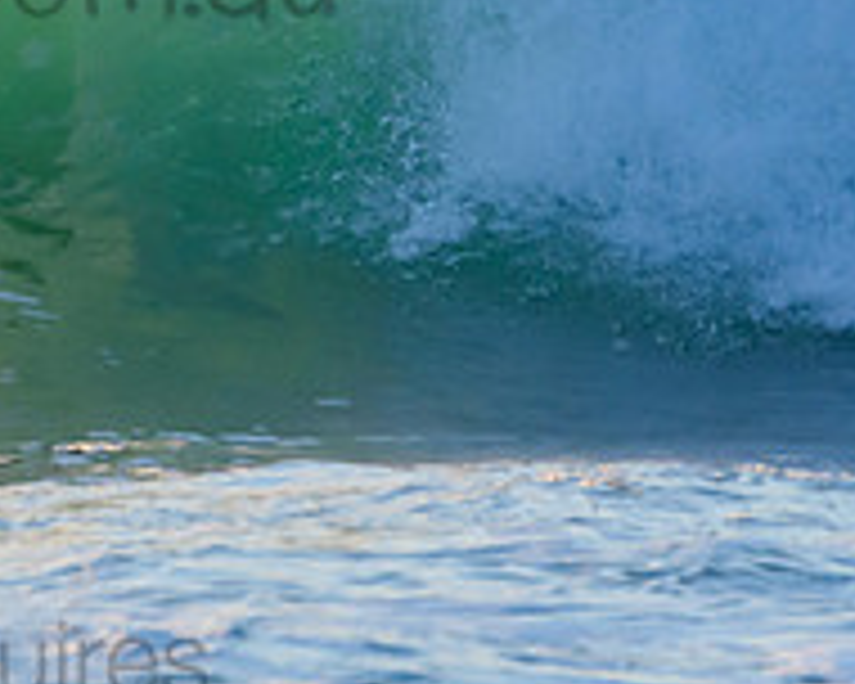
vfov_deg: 0.7
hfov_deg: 0.9
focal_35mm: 2147
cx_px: -140
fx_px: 54329
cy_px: -88
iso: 1100
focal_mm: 500
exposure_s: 1/1600
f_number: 5.6
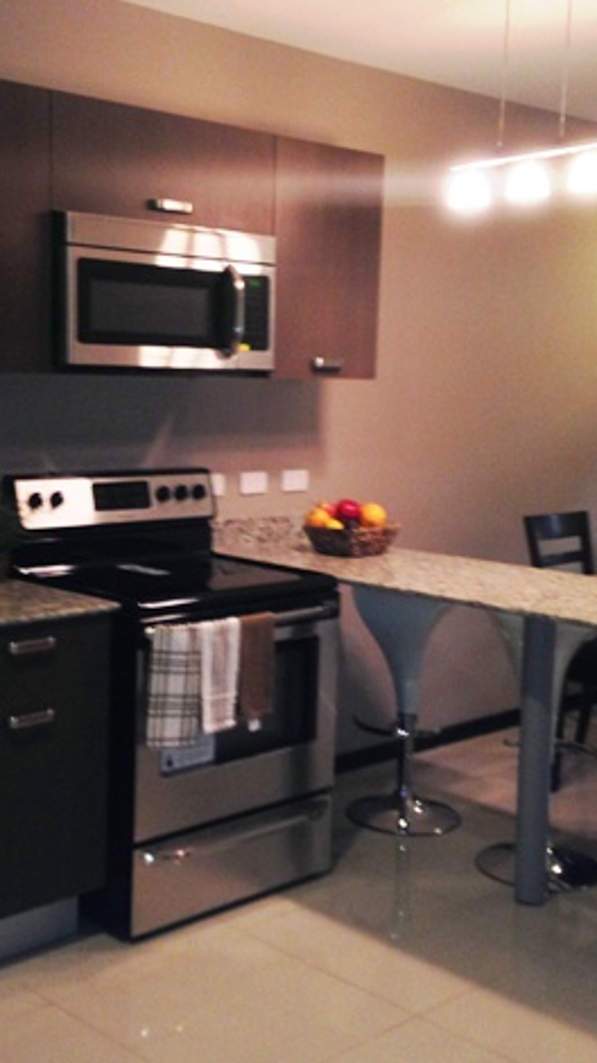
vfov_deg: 42.1
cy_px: 536
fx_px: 1380
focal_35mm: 49
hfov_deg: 24.4
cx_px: 251
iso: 100
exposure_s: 1/17
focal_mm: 4.12
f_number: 2.4
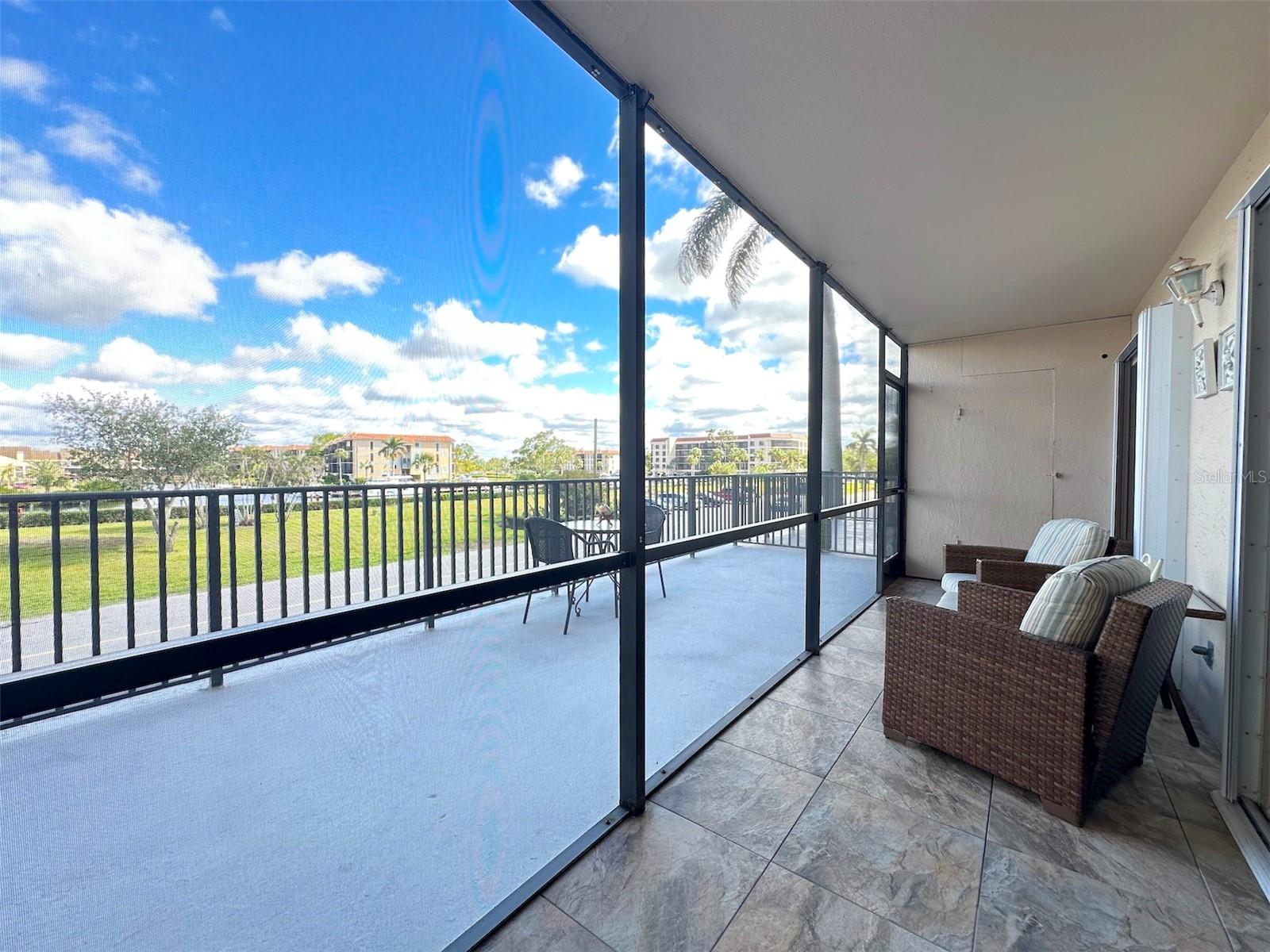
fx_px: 514
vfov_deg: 85.7
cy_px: 476
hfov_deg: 102.1
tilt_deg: -0.6
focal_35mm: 14
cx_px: 635
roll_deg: +0.0
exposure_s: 1/117
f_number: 2.2
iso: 40
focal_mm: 2.22
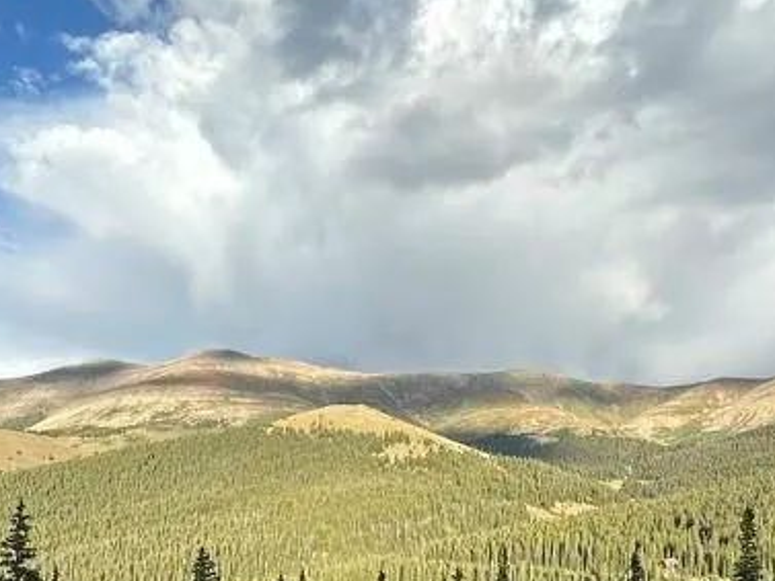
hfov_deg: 48.9
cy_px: 505
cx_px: 428
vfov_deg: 35.8
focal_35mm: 38
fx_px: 851
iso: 50
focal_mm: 2.22
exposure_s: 1/1182
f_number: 2.2
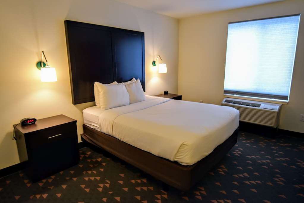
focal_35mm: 21
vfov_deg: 59.5
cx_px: 152
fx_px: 177
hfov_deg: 81.2
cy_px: 102
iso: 900
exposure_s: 1/60
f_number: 2.8
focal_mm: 14
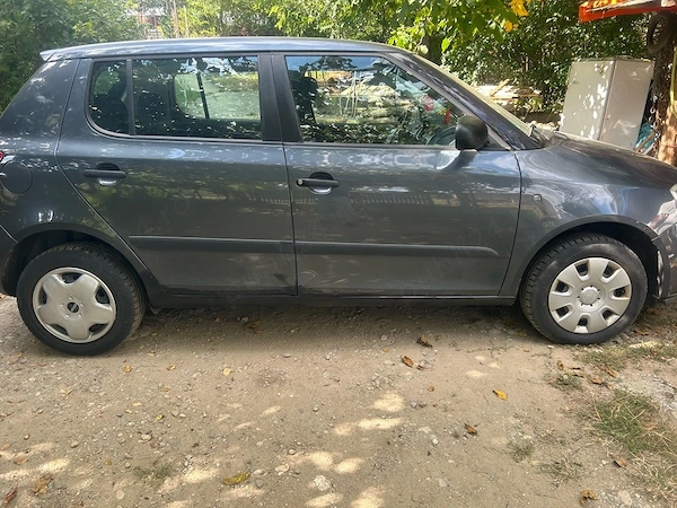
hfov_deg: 67.3
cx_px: 338
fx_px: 508
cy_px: 254
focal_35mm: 26
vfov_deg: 53.1
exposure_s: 1/206
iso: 40
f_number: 1.5
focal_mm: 5.7
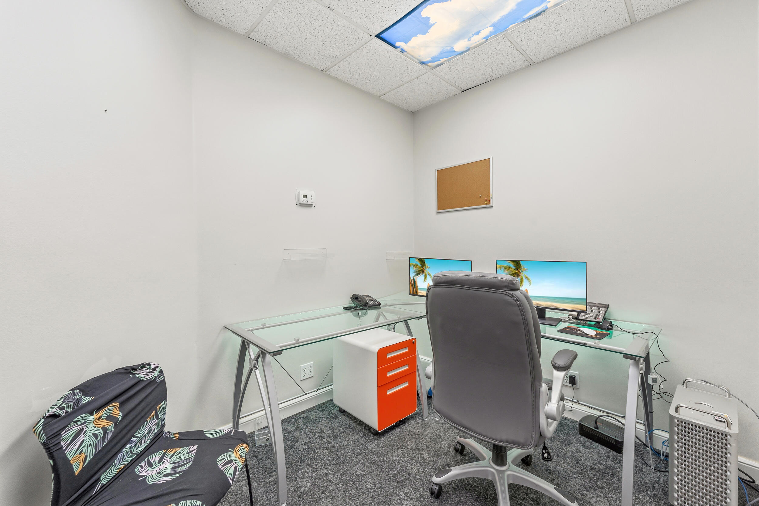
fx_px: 295
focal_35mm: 14
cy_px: 253
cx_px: 380
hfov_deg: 104.3
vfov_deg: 81.2
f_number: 9
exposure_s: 1/3
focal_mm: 14
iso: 250
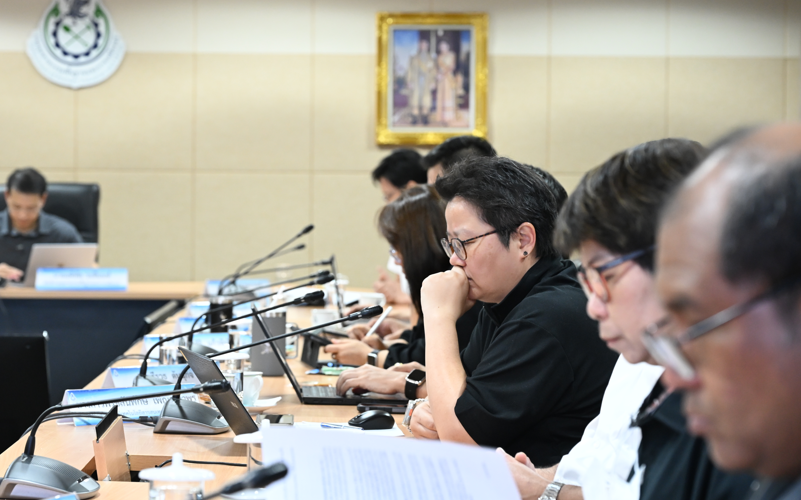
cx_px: 364
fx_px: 2423
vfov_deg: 11.8
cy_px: 253
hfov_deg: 18.8
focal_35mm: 111
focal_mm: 95
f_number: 5.6
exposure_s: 1/40
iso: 3200
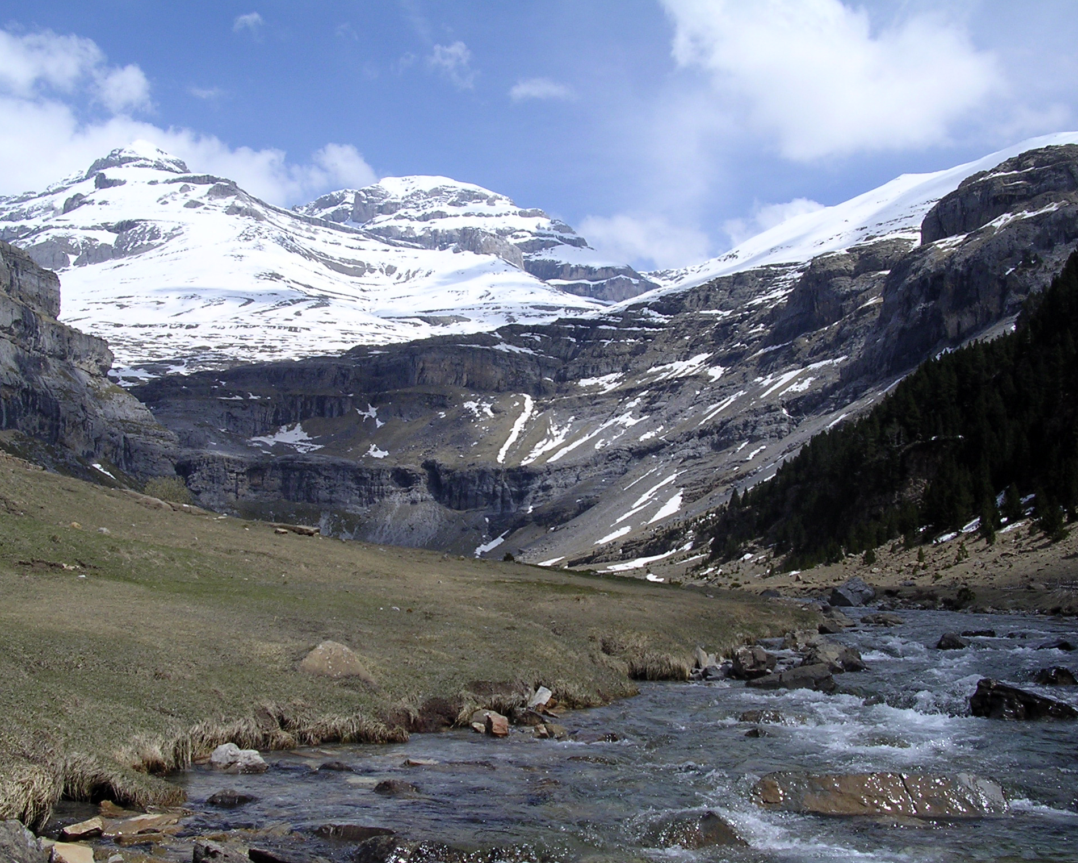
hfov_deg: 45.8
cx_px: 521
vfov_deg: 37.3
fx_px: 1276
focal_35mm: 40
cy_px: 433
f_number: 5.6
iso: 100
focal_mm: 5.8
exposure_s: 1/556
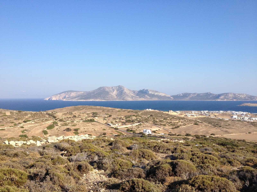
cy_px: 96
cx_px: 128
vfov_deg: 40.7
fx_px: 260
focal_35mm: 35
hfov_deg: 52.6
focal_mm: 4.28
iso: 50
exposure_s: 1/1416
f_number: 2.4
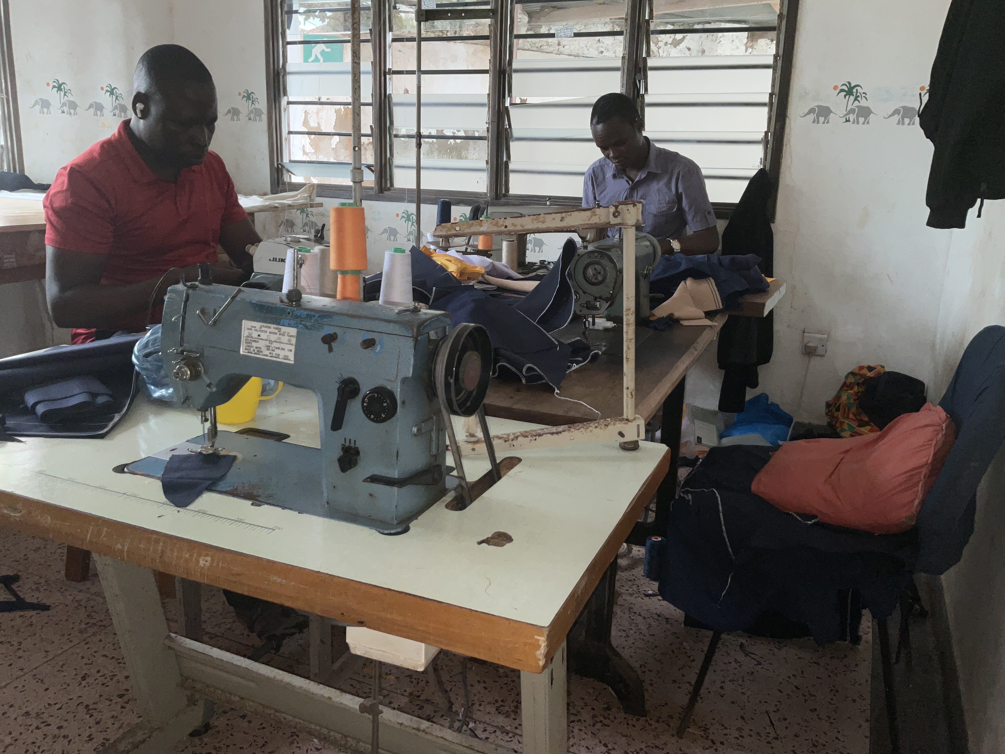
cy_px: 377
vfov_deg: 48.2
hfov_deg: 61.7
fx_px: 842
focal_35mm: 29
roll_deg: -2.2
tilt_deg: -15.1
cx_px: 502
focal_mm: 3
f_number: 1.8
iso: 25
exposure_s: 1/60
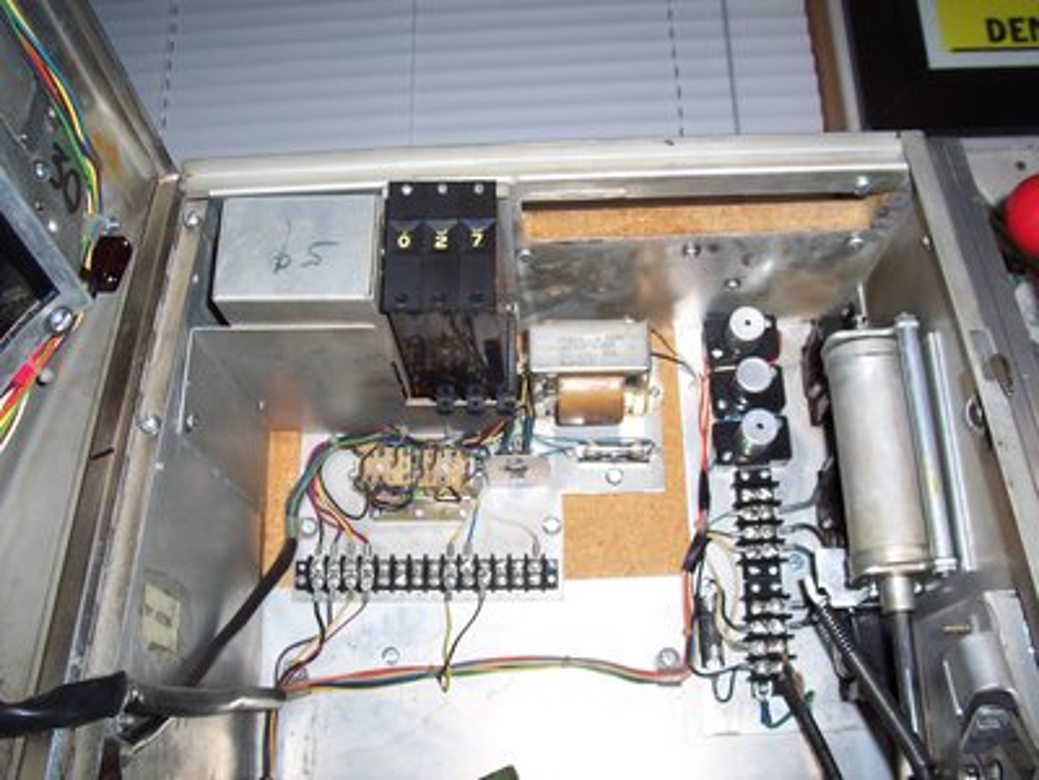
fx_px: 1111
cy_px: 390
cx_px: 520
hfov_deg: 50.1
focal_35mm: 37
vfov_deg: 38.7
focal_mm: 5.6
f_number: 2.8
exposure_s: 1/60
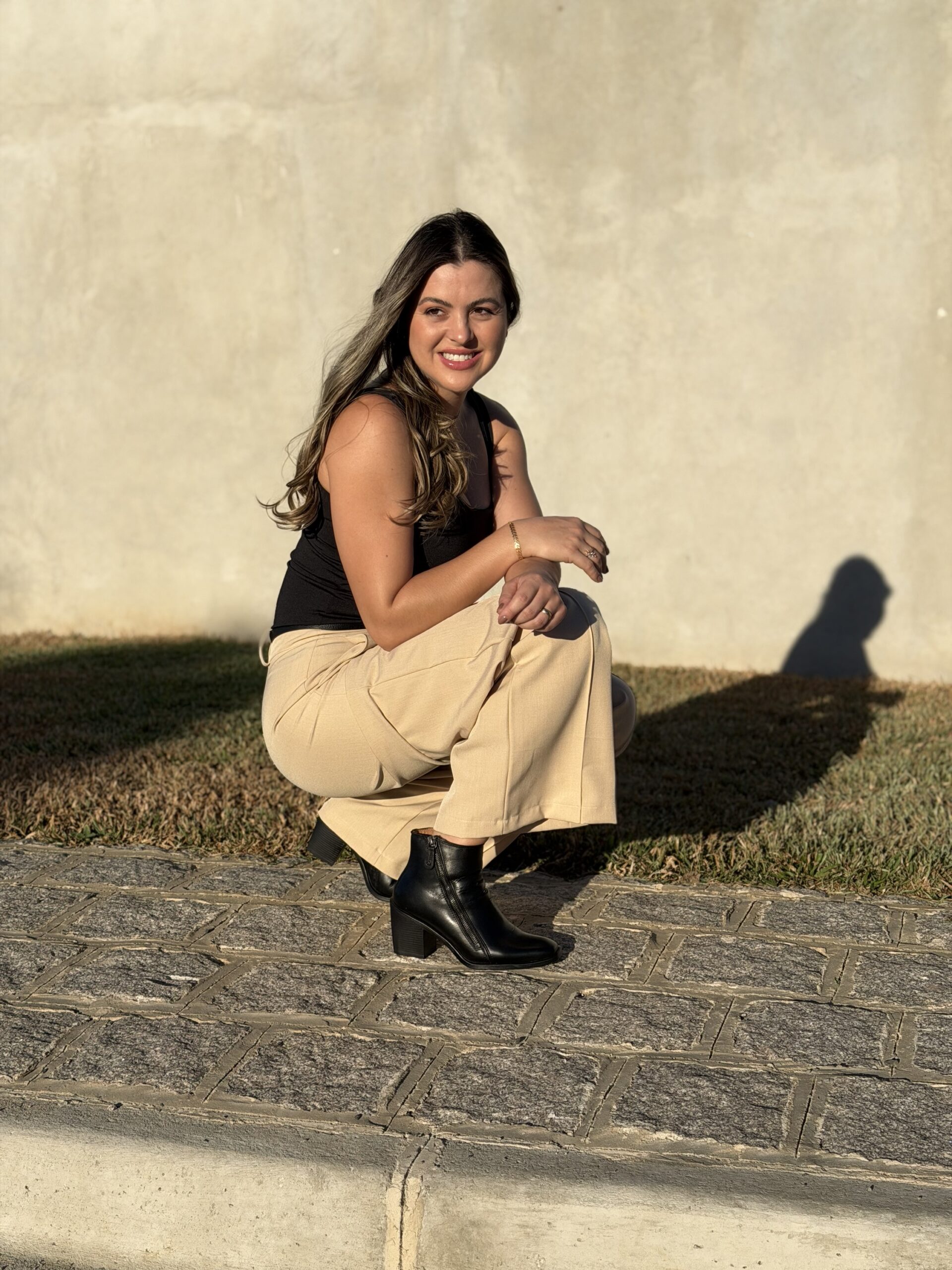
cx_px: 476
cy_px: 635
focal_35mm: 48
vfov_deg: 39.7
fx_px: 1760
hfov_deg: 30.3
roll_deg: -0.1
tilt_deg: -4.1
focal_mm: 6.76
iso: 64
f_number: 1.78
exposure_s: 1/6024
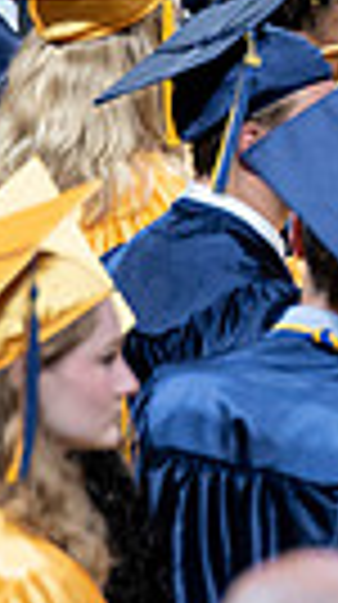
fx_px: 17801
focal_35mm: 1113
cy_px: -91
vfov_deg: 1.9
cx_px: 485
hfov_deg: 1.1
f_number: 3.5
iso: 1000
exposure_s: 1/100
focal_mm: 200
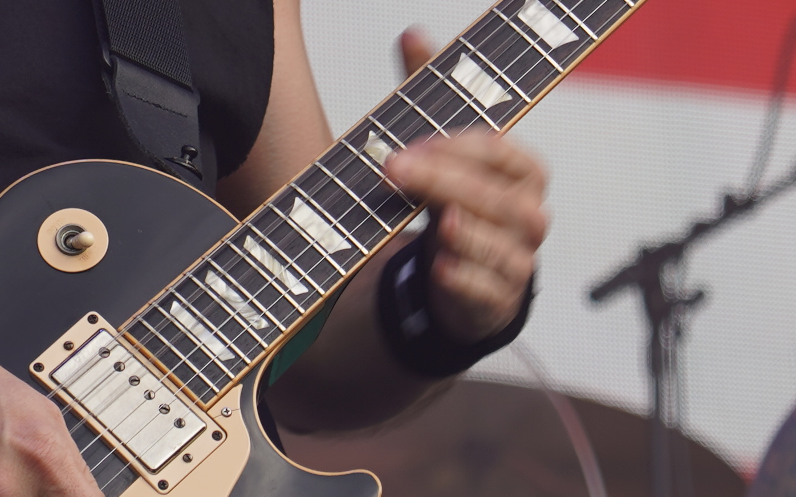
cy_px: -154
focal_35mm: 460
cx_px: -13
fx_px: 9977
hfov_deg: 4.6
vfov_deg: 2.9
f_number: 4.5
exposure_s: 1/200
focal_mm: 105
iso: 100
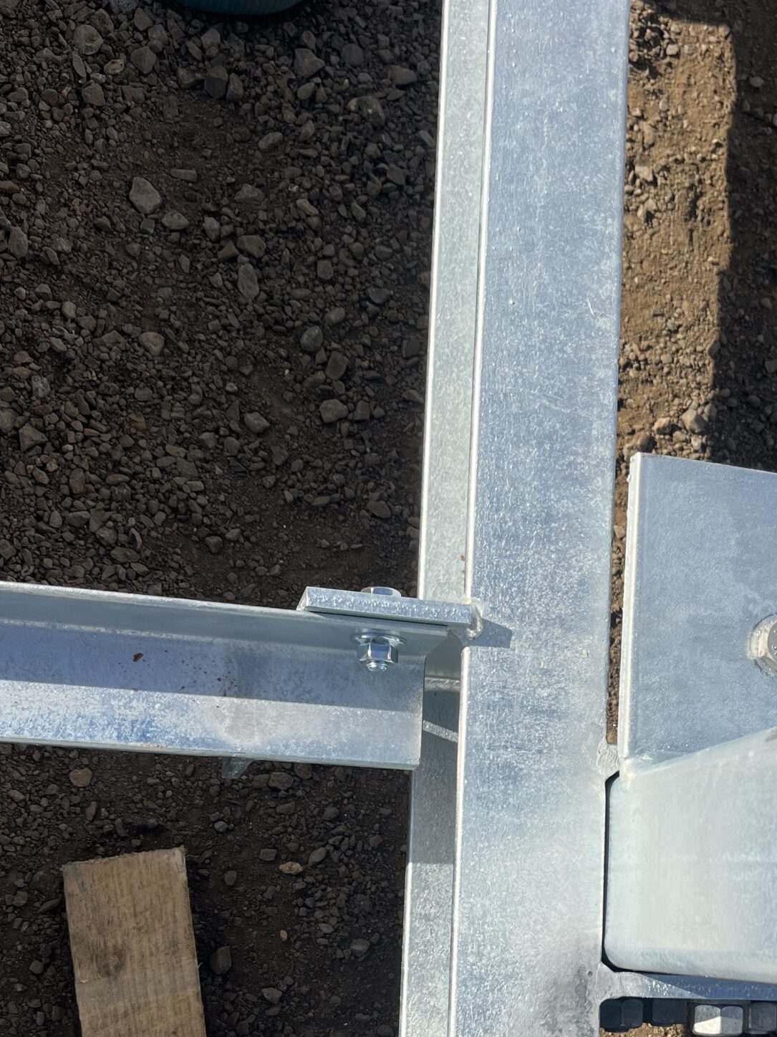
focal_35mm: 46
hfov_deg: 30.8
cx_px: 613
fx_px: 1377
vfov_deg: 40.1
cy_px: 778
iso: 50
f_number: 1.6
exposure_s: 1/4149
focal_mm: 5.1
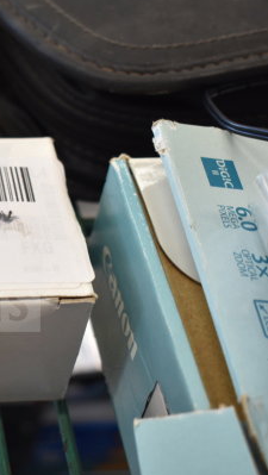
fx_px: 908
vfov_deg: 29.3
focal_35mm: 72
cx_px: -94
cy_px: 238
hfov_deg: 15.8
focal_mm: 30
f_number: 4.2
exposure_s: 1/50
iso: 500
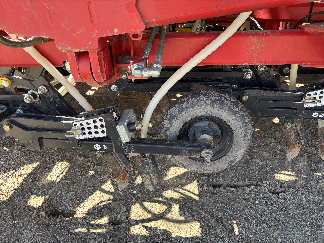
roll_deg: +0.0
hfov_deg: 67.3
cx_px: 162
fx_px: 243
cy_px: 122
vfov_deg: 53.1
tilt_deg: -24.3
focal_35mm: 26
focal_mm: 5.96
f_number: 1.6
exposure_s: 1/270
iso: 50
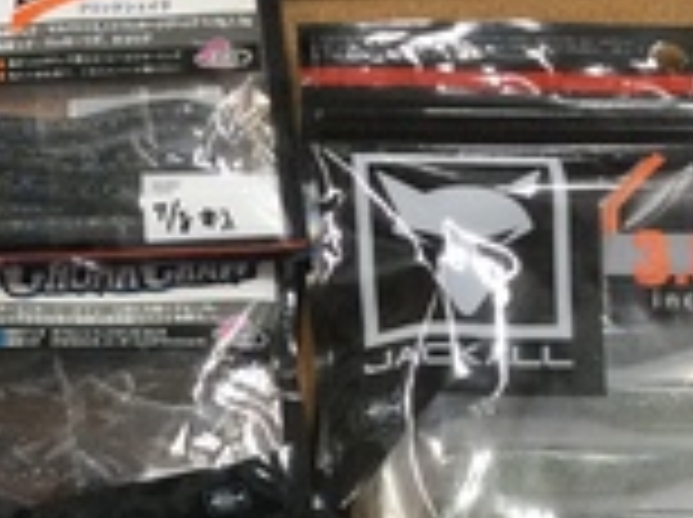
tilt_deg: -77.2
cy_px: 784
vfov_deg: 11.7
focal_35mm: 121
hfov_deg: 15.7
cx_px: -130
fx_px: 2419
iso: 40
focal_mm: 3.3
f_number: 2.4
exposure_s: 1/30
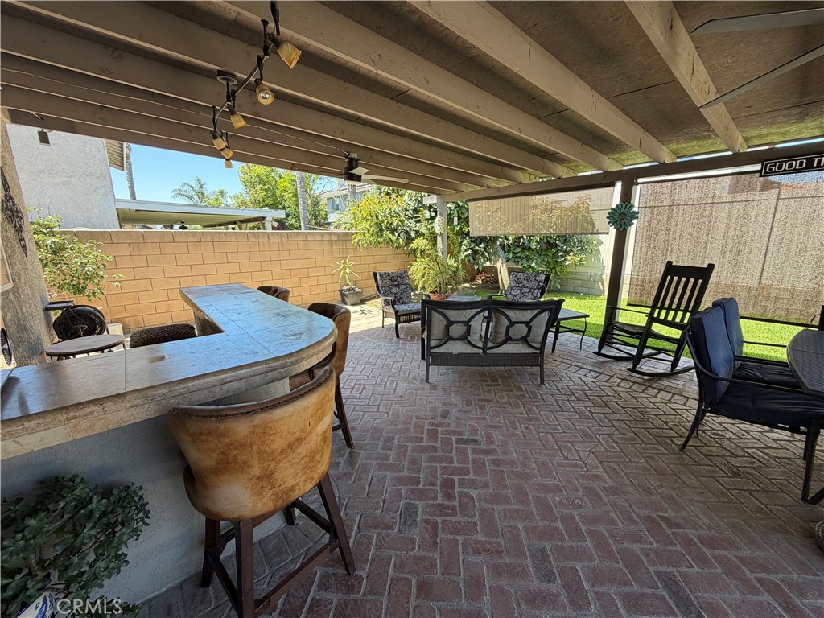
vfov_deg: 85.7
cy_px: 309
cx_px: 412
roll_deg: +1.1
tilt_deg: -13.2
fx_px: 333
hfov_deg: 102.1
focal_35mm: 14
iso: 40
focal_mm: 2.22
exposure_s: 1/142
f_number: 2.2
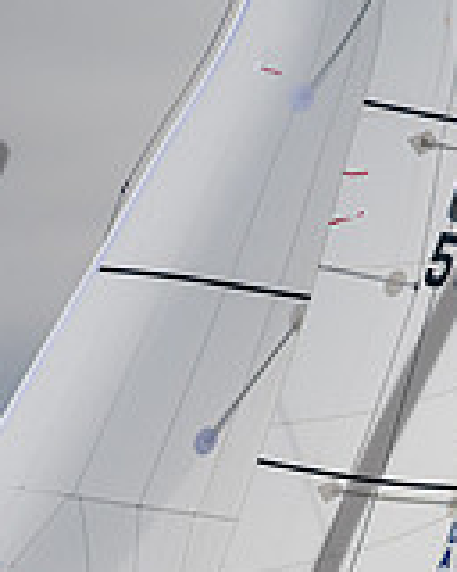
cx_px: 536
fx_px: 13576
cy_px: 775
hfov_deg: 1.9
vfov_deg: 2.4
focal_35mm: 803
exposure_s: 1/1000
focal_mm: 200
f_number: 6.3
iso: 160
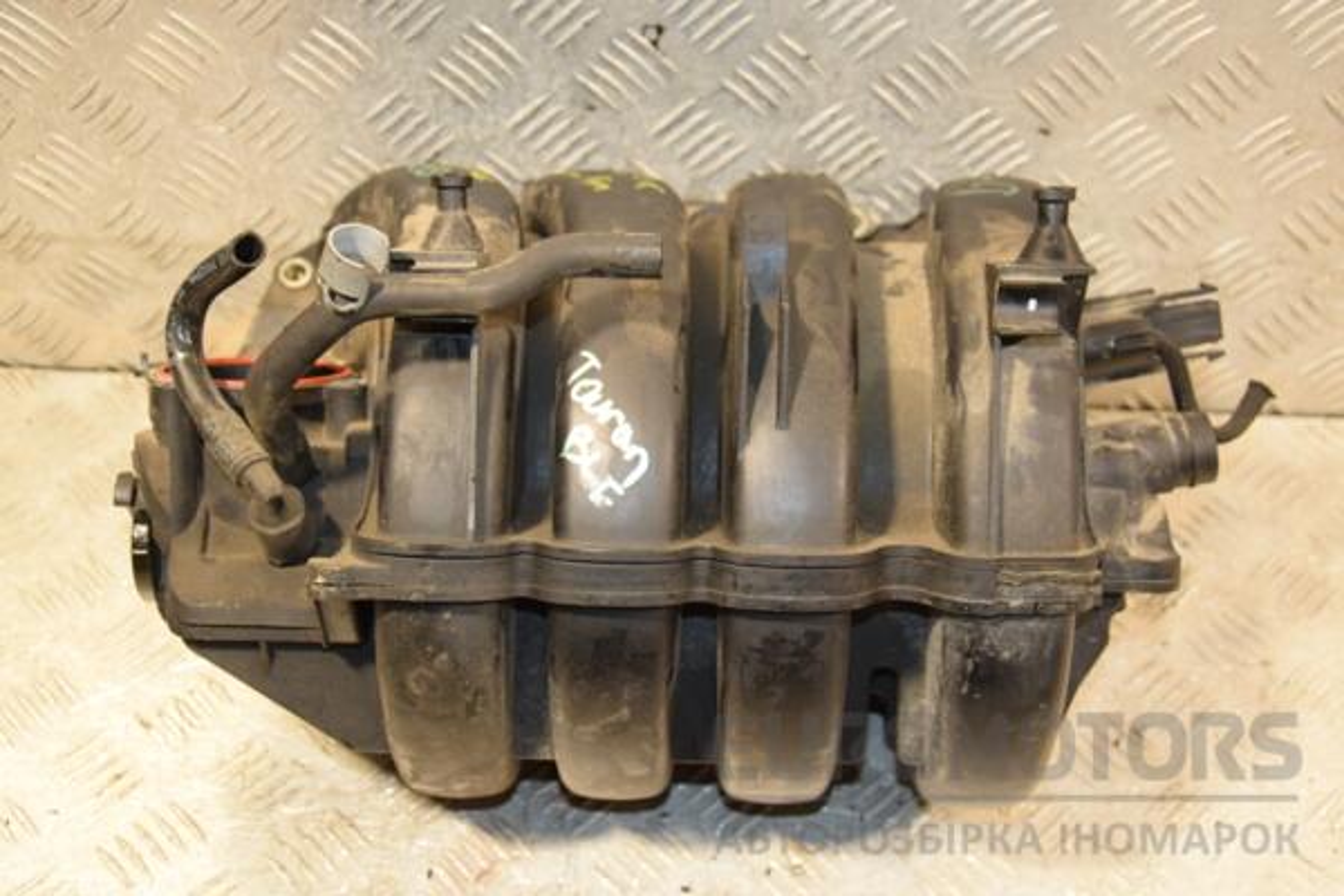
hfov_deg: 38.9
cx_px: 672
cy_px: 448
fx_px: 1904
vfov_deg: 26.5
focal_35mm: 51
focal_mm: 34
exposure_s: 1/125
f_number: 5
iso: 800
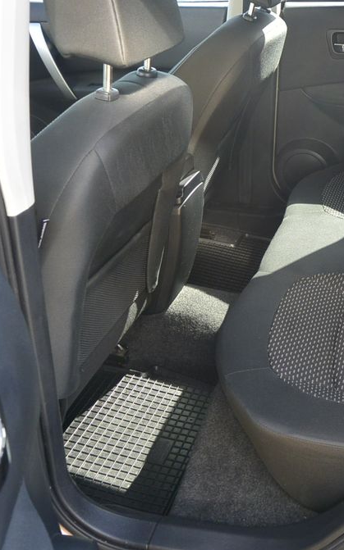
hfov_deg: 28.7
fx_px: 630
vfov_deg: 47.2
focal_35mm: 42
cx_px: 339
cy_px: 279
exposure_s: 1/100
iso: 160
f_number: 3.5
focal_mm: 10
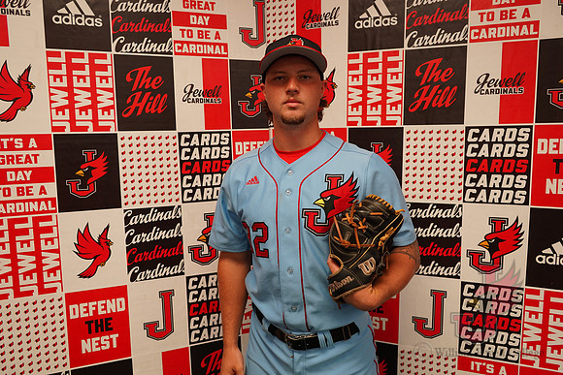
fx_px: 438
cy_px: 188
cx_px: 282
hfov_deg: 65.5
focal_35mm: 28
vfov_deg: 46.4
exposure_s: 1/160
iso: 800
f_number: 4
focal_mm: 28
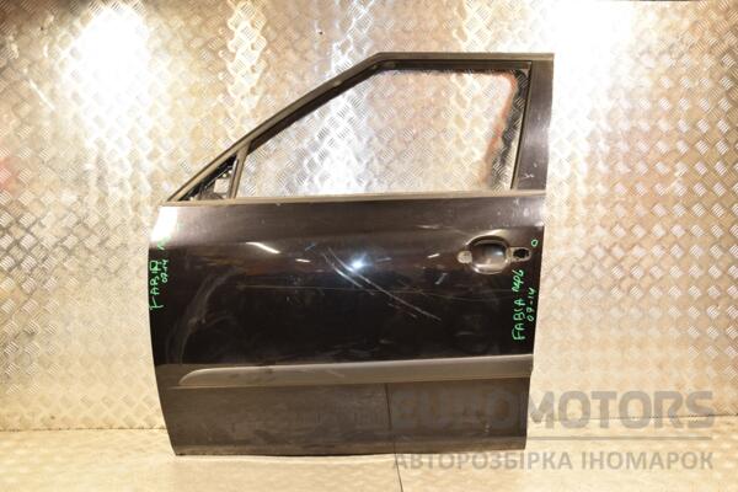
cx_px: 369
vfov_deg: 40.0
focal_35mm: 33
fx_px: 676
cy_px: 246
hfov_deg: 57.2
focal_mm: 22
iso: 800
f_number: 5
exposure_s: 1/80
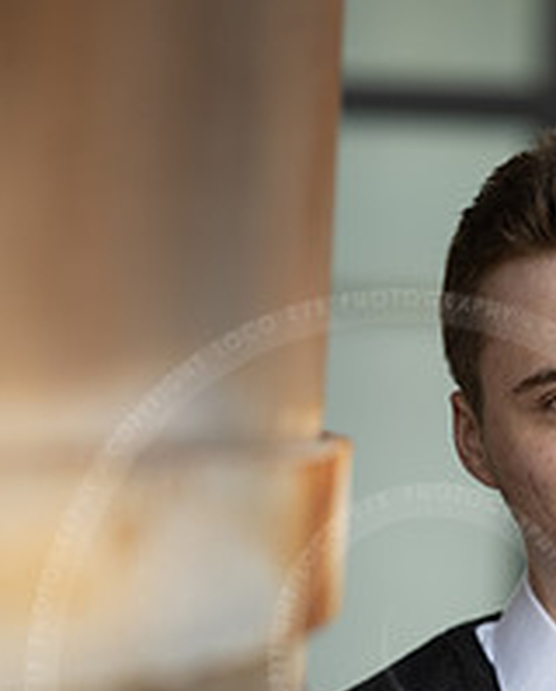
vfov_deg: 10.6
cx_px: 493
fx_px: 3691
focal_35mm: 180
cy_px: 712
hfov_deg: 8.6
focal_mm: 85
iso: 200
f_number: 1.8
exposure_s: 1/200
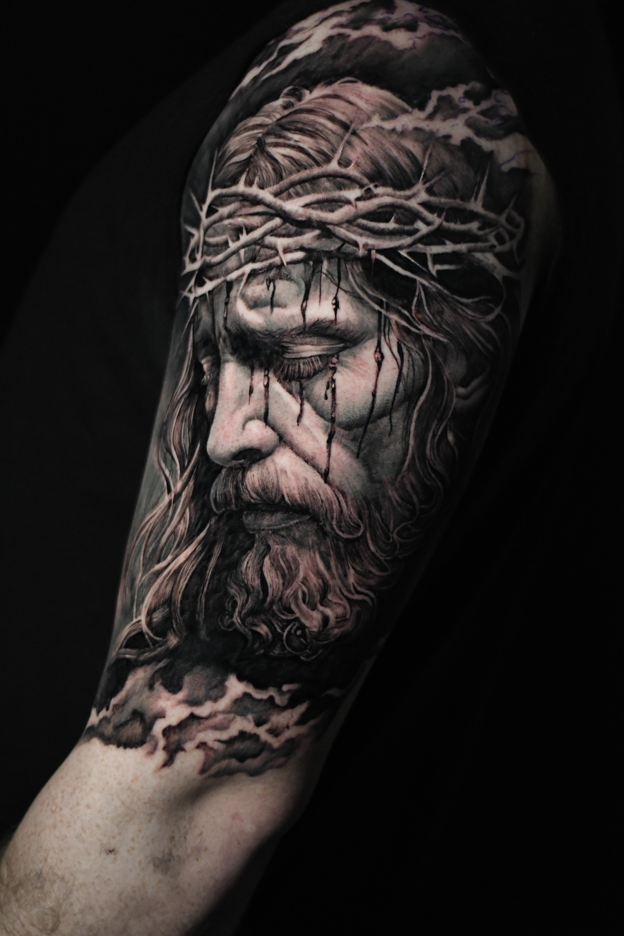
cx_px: 312
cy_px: 468
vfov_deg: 27.0
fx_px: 1950
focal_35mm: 75
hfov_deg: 18.2
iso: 5000
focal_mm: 50
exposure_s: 1/1250
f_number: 1.8
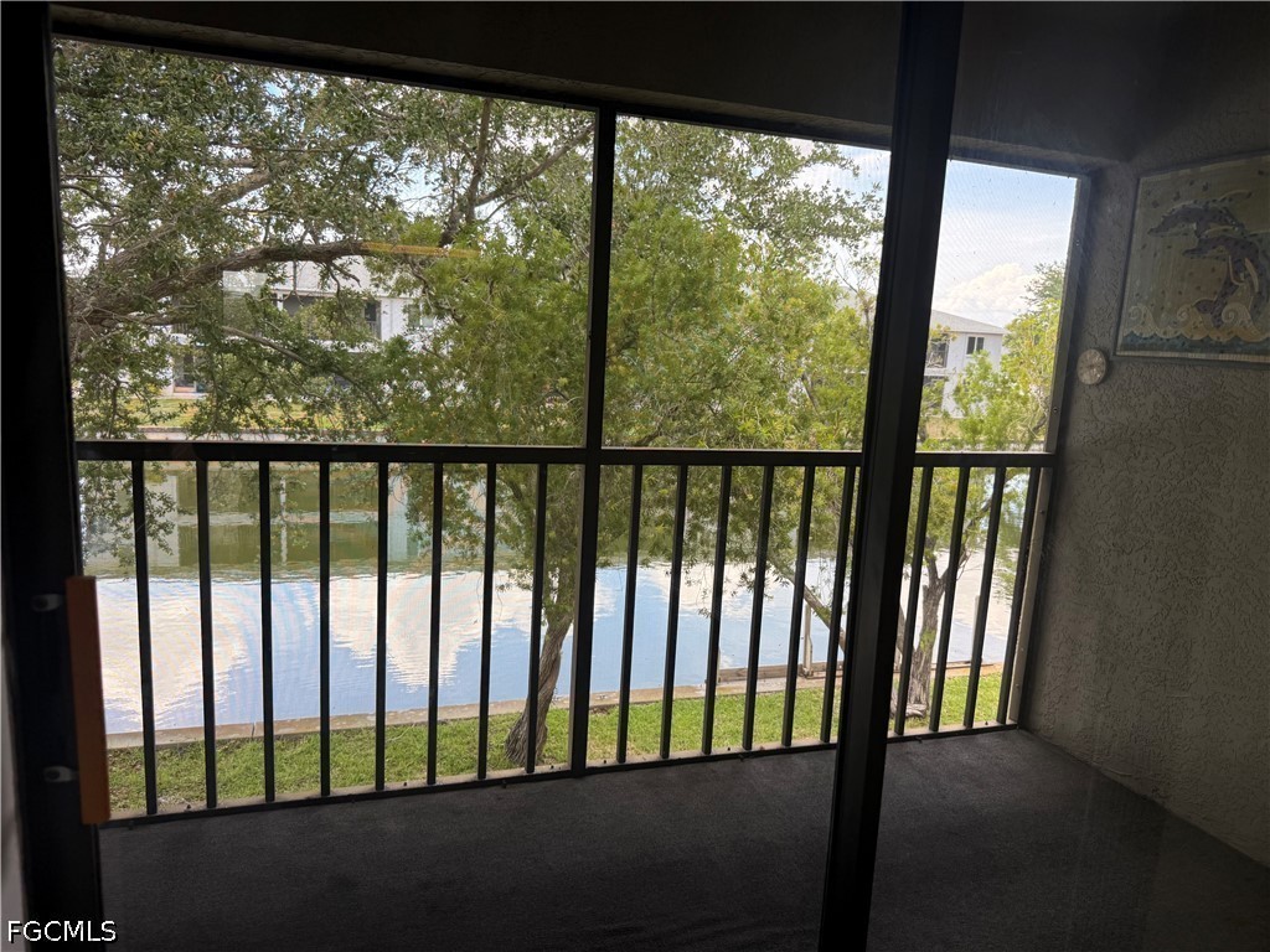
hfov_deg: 71.6
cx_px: 635
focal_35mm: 24
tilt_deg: -9.2
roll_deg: -3.3
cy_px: 476
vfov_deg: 56.8
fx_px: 881
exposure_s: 1/263
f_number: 1.78
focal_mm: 6.76
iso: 100
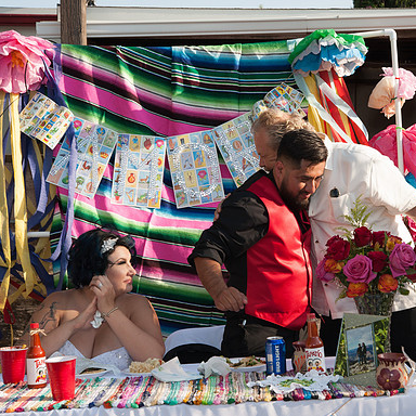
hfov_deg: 22.4
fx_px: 1047
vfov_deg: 22.5
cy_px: 208
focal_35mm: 77
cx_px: 268
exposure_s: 1/250
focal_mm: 60
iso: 200
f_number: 11
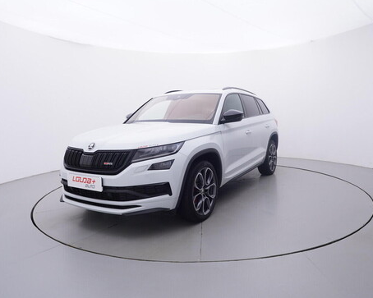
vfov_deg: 55.7
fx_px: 282
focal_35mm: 26
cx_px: 203
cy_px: 149
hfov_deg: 66.8
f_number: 5
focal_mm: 15
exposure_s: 1/80
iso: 200
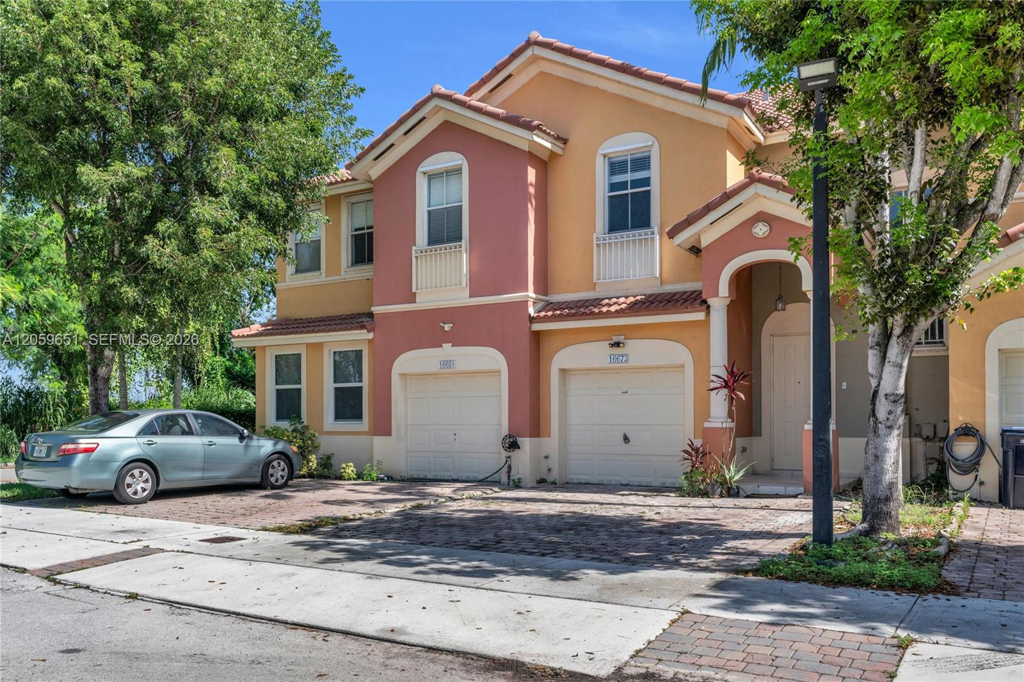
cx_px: 512
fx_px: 825
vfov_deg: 44.9
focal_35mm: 29
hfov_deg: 63.7
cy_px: 341
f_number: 9
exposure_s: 1/125
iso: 100
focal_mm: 29
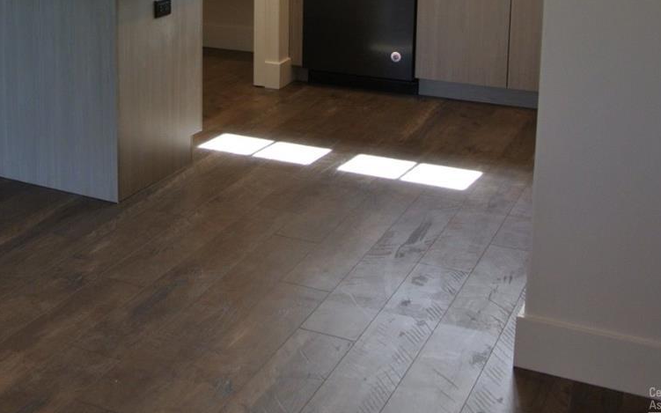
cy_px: -12
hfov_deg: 35.6
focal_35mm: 55
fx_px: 991
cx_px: 122
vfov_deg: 22.5
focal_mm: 10
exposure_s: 1/100
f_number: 3.5
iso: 200
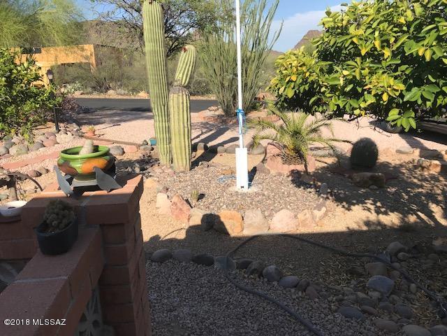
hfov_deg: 63.4
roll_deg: +2.1
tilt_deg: -14.2
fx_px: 362
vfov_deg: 49.7
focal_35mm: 28
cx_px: 224
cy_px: 168
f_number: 1.8
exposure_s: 1/2336
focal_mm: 3.99
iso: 20
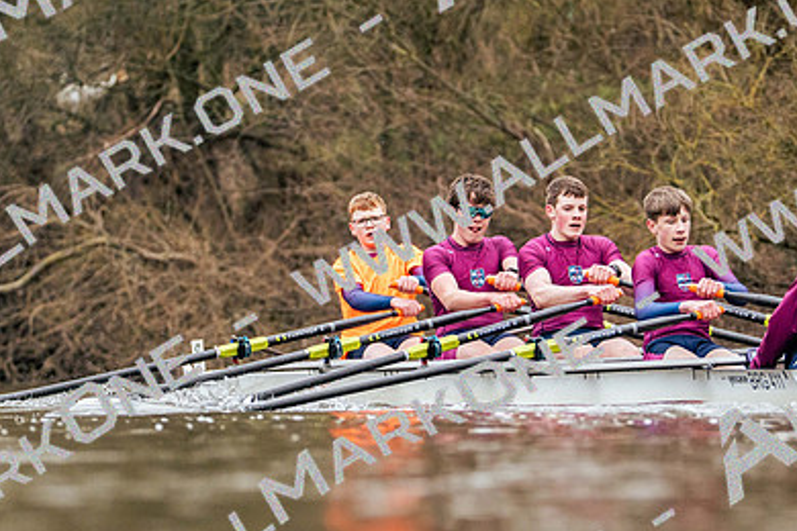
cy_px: 311
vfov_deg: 2.8
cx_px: 544
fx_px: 10936
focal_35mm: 494
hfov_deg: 4.2
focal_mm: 332
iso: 4000
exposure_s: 1/2000
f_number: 6.3
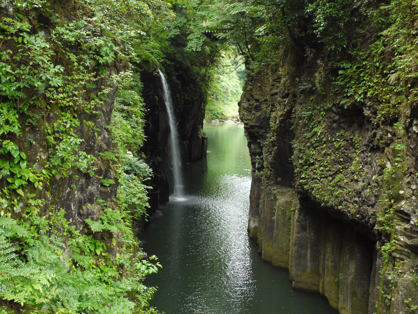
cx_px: 211
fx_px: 543
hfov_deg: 42.1
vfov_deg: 32.2
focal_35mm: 45
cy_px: 147
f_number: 4.5
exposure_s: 1/80
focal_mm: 21
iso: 800
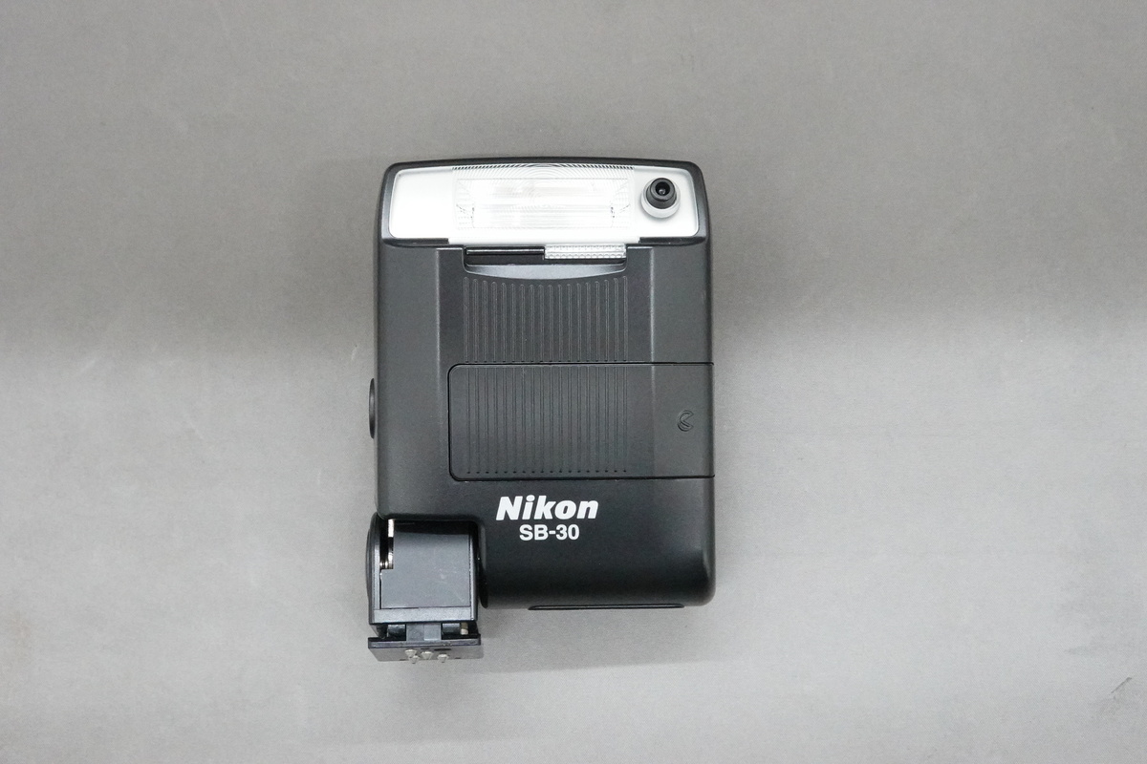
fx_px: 1593
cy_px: 382
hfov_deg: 39.6
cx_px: 574
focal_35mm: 50
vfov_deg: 27.0
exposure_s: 1/50
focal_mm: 19.03
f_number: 8
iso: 5000
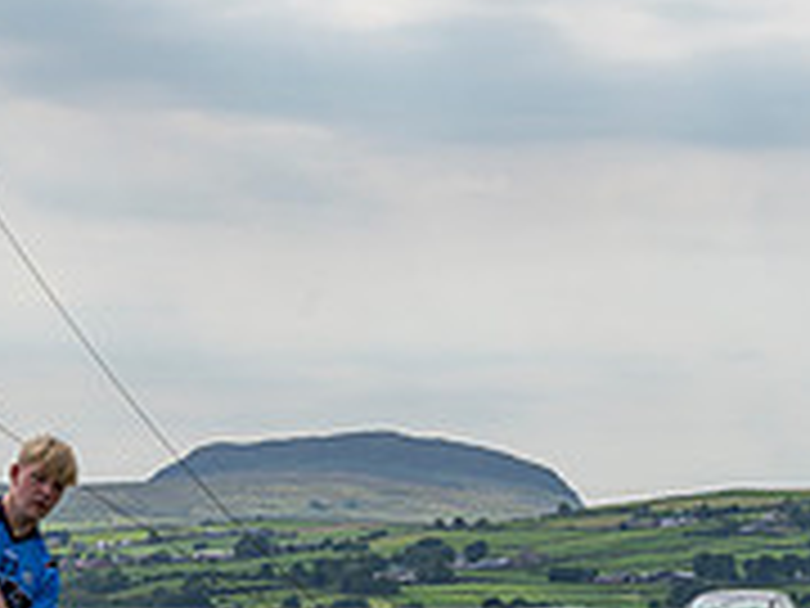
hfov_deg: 7.6
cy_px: 560
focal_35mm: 259
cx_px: -12
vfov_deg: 5.7
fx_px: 6060
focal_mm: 70
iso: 100
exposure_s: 1/100
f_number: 8
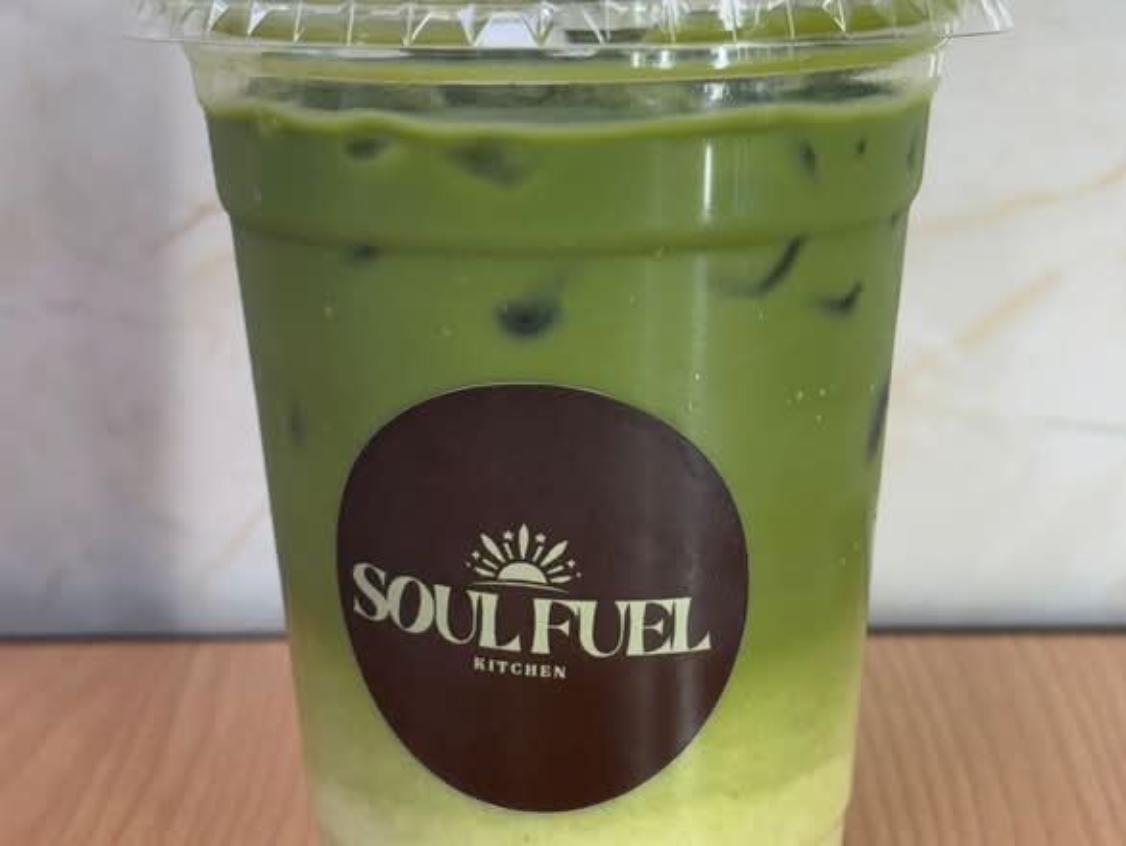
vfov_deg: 28.1
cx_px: 563
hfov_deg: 36.8
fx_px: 1692
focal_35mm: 52
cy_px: 423
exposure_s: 1/120
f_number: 1.6
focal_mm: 5.96
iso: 64
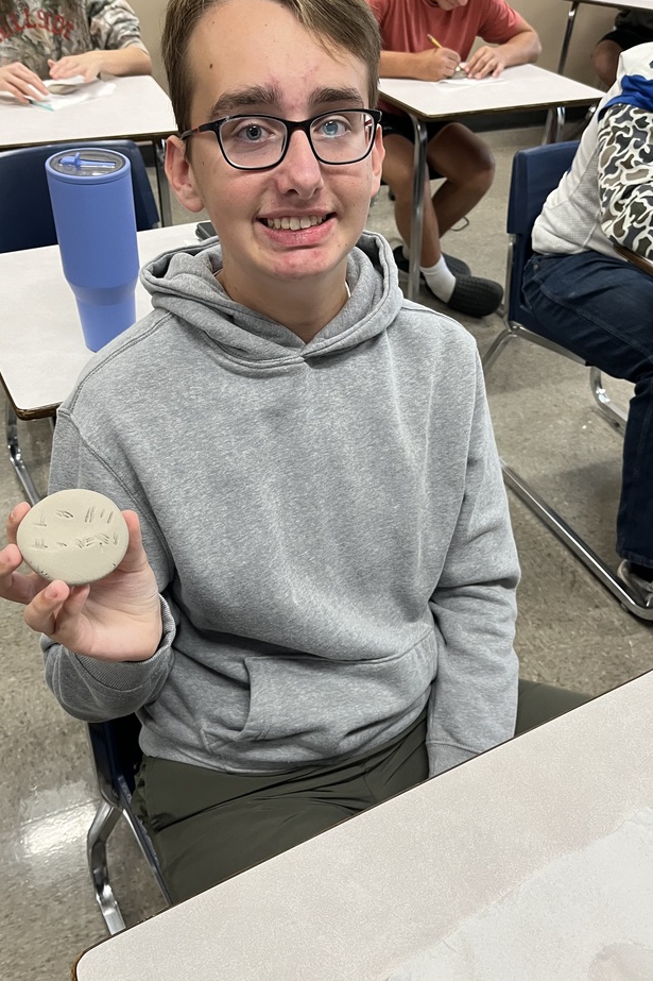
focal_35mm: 30
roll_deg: -1.7
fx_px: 816
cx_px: 311
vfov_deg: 61.9
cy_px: 524
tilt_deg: -41.6
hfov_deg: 43.6
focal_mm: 5.1
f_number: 1.6
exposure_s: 1/60
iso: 160
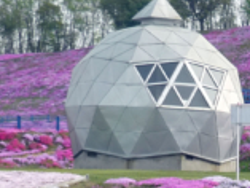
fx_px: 1214
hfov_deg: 11.7
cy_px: 170
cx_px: 232
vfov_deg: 8.8
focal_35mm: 168
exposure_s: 1/500
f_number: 3
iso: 100
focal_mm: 7.2
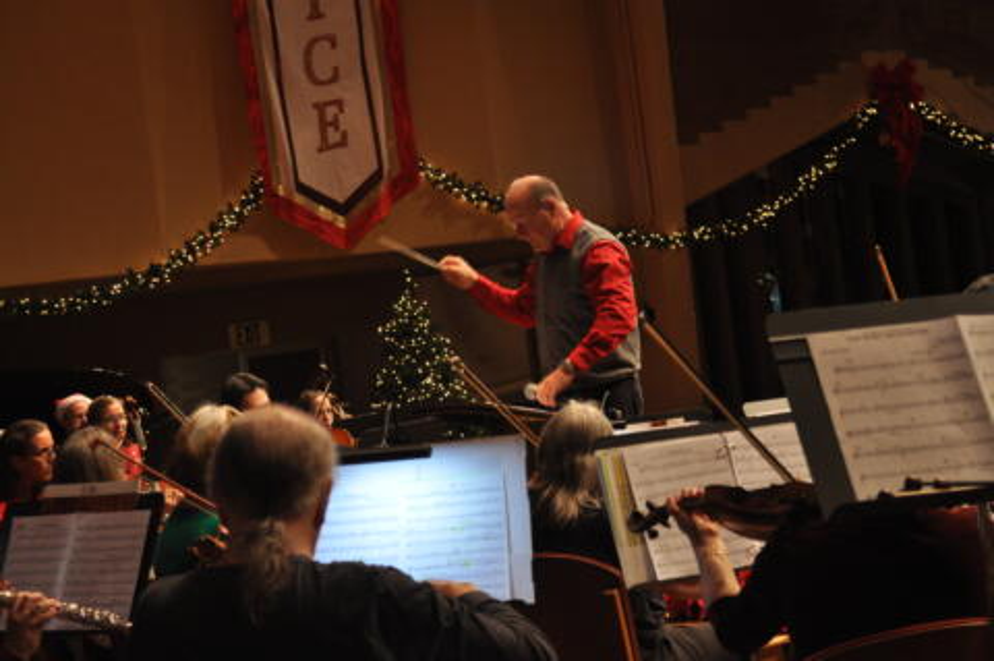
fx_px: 1738
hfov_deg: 31.9
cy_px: 330
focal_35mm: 63
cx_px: 497
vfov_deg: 21.5
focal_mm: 42
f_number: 5.3
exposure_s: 1/50
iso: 800
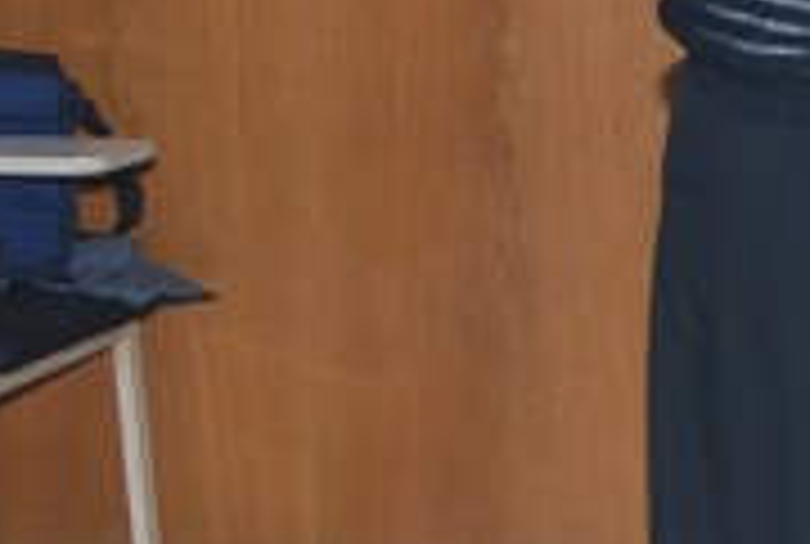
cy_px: -25
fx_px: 3902
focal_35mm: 173
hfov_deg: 11.4
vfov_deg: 7.9
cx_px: 1210
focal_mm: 26
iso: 200
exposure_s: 1/60
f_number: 4
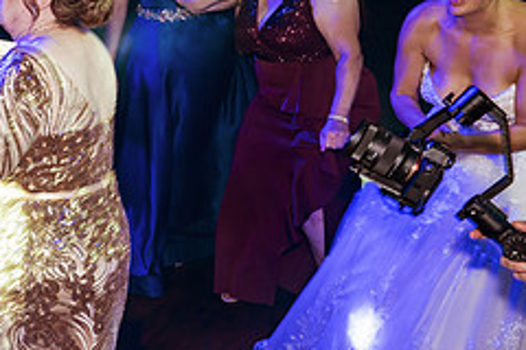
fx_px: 847
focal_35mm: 58
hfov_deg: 31.4
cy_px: 138
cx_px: -20
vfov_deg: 23.3
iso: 800
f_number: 7.1
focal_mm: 24
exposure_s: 1/60
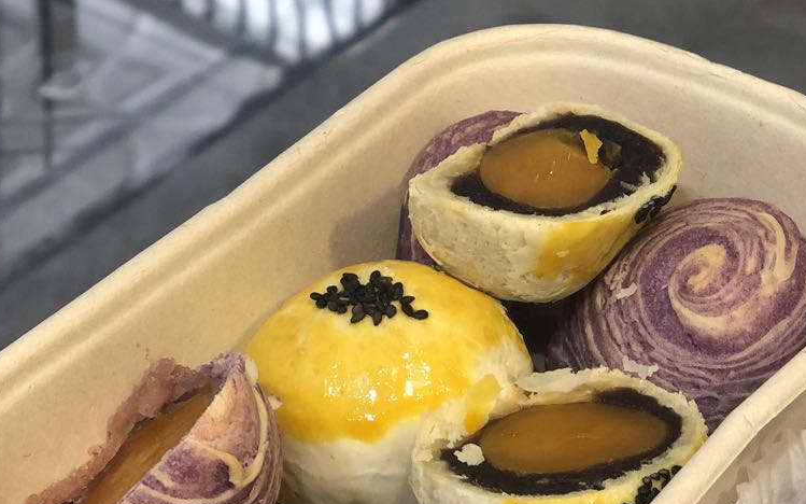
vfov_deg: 12.7
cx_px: 447
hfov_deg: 20.2
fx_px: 2262
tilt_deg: -38.2
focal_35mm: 103
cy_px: 305
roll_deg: +0.5
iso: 80
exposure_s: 1/33
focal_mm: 6
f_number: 2.4
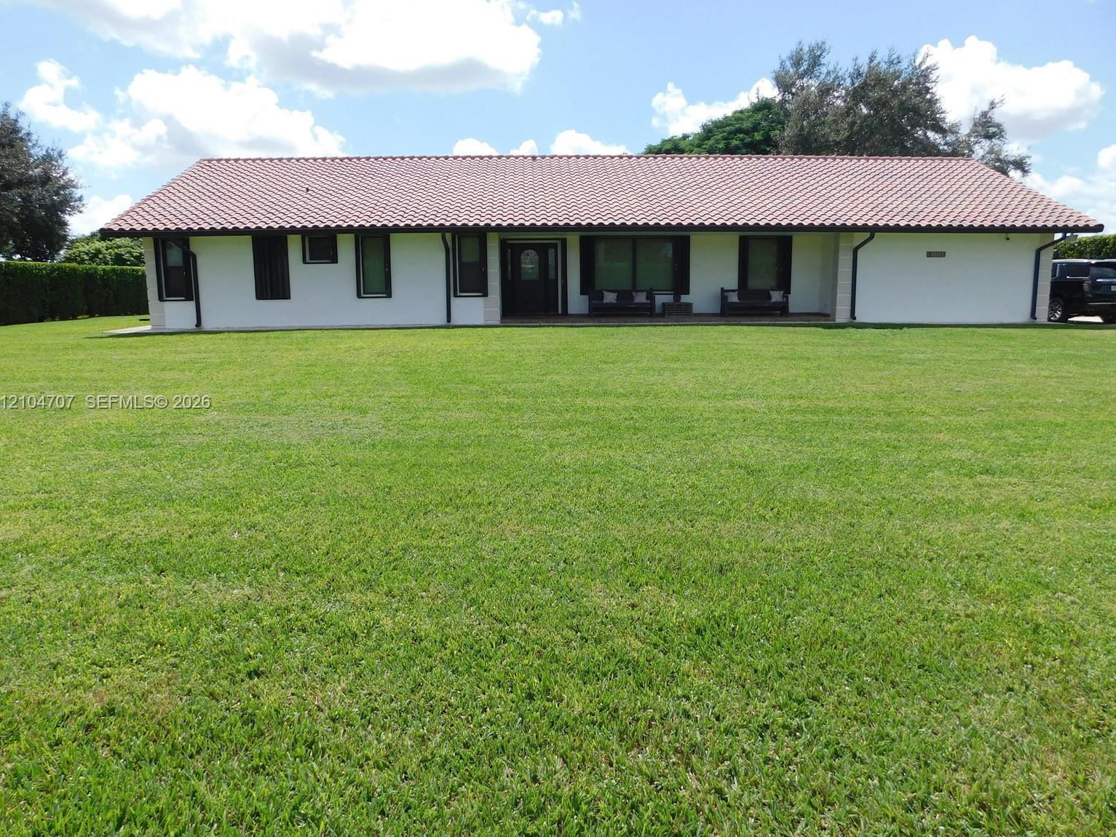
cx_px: 566
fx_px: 774
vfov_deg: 56.8
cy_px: 403
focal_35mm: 24
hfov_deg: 71.6
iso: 125
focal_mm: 4
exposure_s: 1/400
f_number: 6
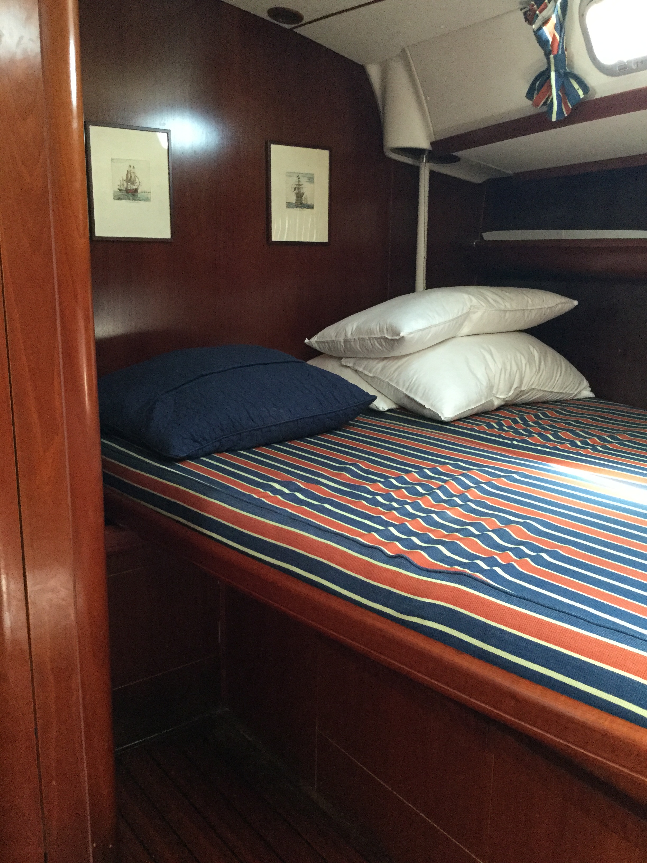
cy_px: 432
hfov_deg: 45.4
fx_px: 773
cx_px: 324
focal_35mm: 31
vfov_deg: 58.4
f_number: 2.4
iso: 200
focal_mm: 3.3
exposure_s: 1/33
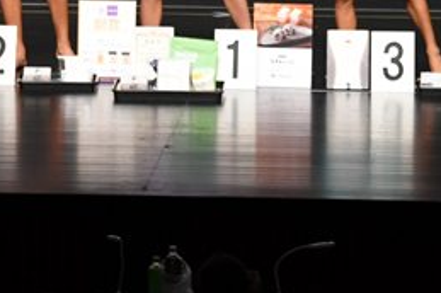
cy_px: -107
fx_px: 5383
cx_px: 83
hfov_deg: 4.7
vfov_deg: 3.1
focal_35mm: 440
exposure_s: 1/400
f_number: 5.6
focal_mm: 98
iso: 2000
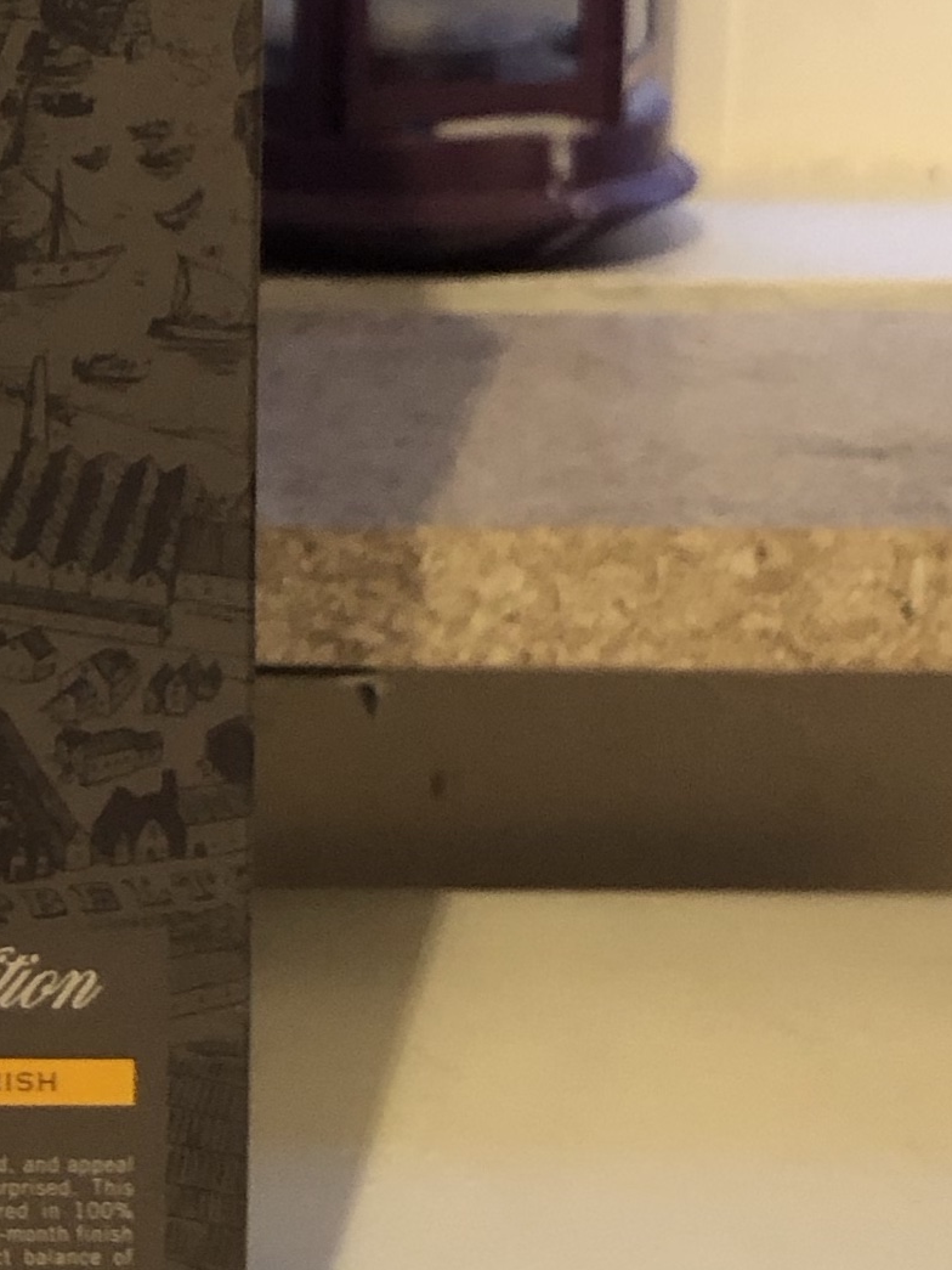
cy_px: 75
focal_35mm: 108
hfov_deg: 13.0
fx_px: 3959
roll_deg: +0.3
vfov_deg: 17.9
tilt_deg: -7.7
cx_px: -442
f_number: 1.8
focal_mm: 3.99
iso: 100
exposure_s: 1/9
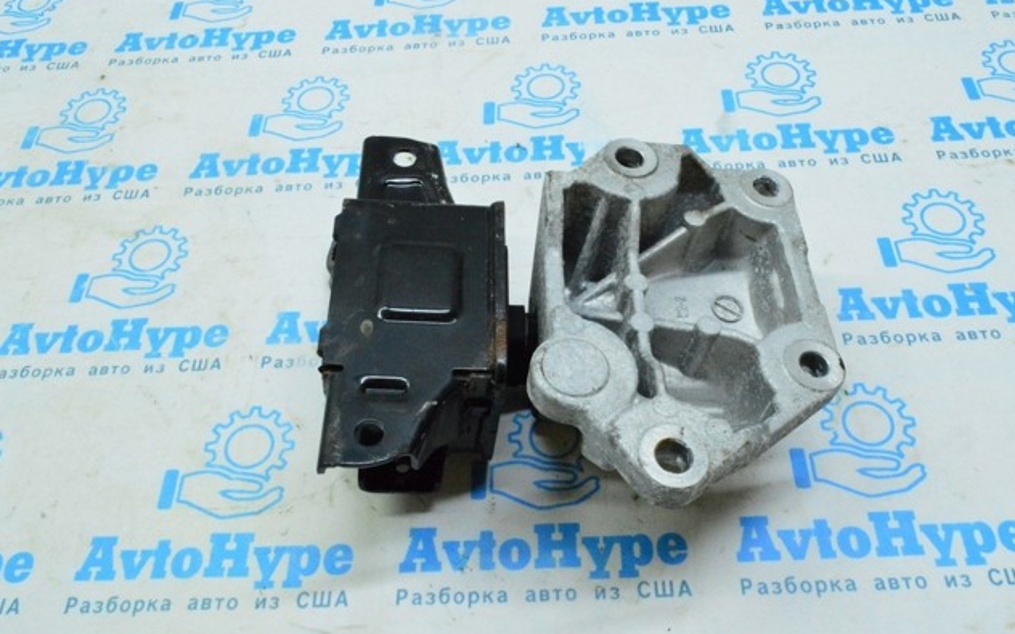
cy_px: 304
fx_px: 941
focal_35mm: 34
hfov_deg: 56.7
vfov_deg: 37.3
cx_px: 509
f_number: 25
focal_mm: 22
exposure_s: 1/30
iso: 6400
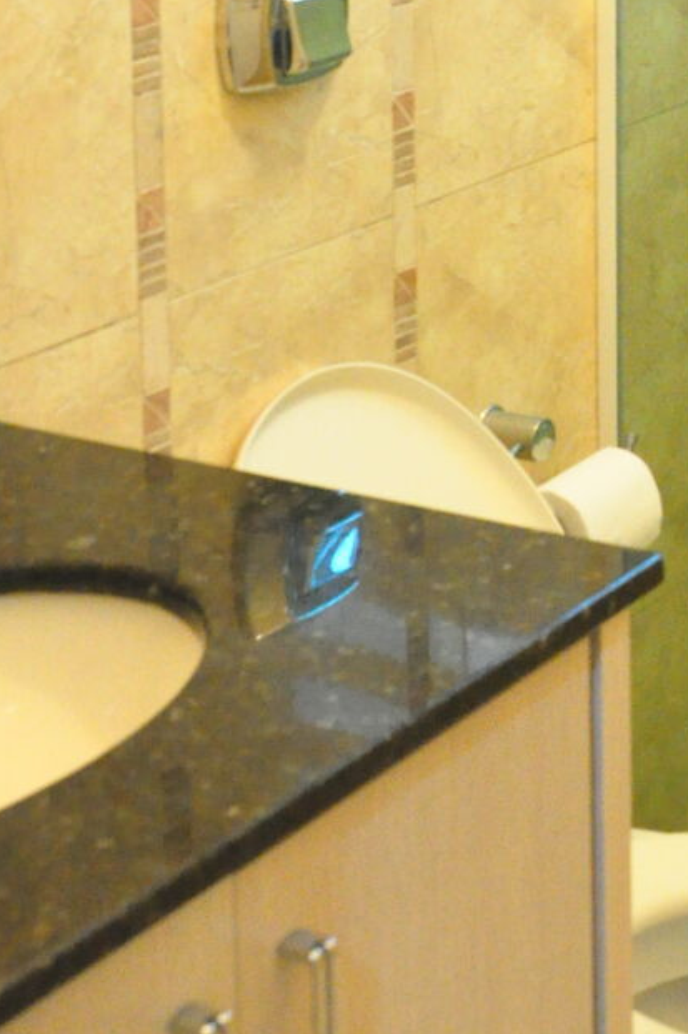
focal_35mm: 102
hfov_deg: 13.0
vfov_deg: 19.3
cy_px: -83
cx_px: 894
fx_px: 2929
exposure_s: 1/20
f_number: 7.1
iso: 3200
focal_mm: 22
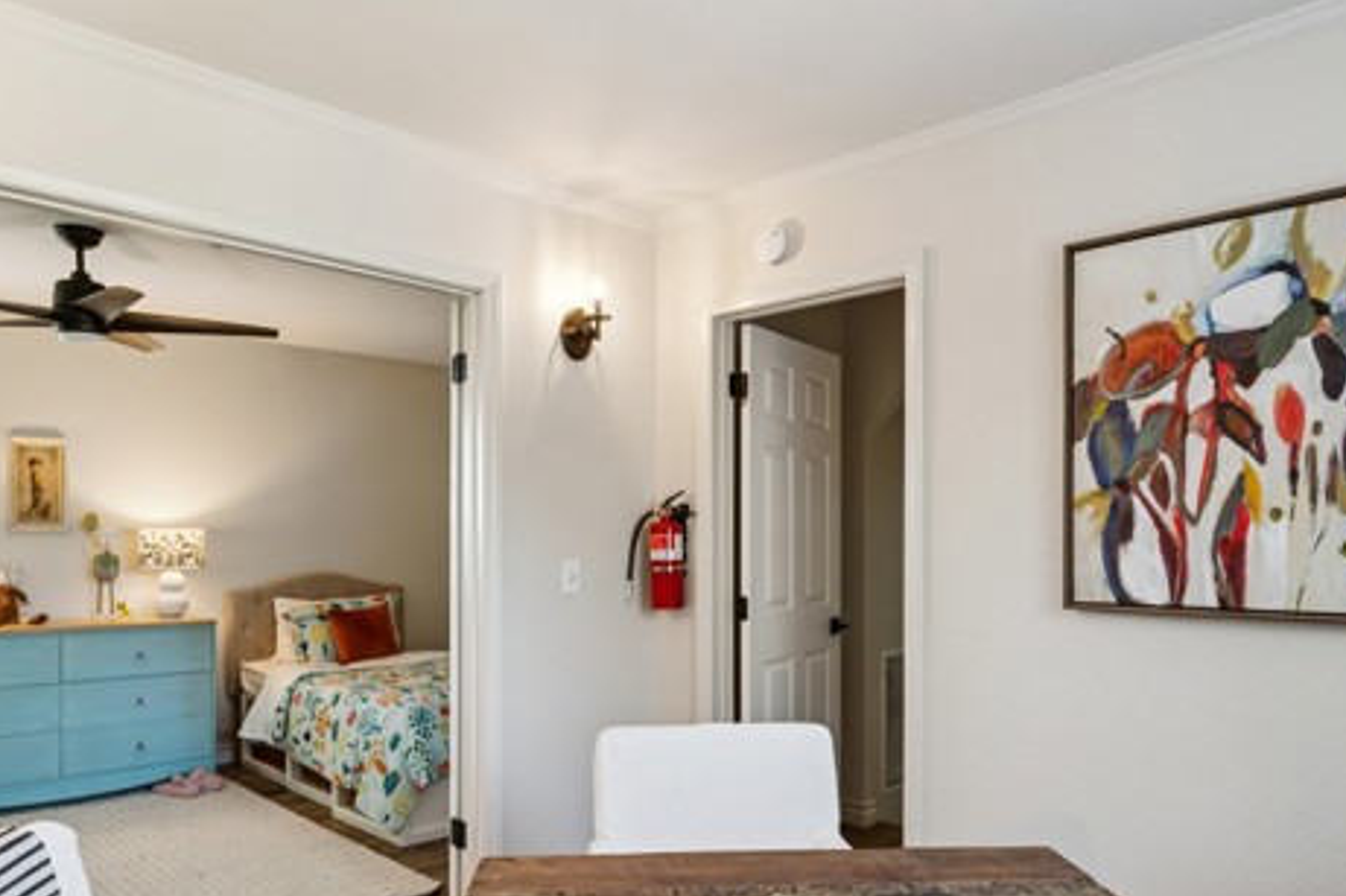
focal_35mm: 26
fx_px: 971
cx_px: 689
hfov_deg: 69.5
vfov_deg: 49.2
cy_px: 546
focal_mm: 18.7
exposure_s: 1.6
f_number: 13
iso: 100
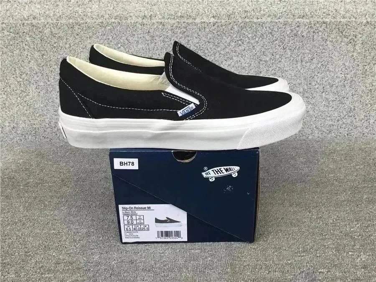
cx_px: 188
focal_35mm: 31
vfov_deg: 45.4
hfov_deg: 58.4
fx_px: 337
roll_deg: +0.4
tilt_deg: -22.4
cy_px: 141
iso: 25
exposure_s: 1/132
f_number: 2.4
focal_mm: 3.3
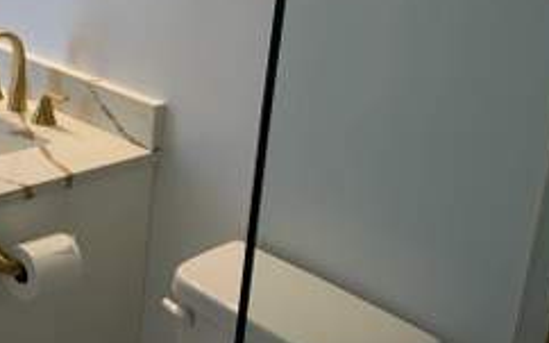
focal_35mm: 61
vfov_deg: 20.9
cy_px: 50
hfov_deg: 31.6
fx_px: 912
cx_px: 36
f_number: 1.8
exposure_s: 1/120
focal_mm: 3
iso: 25
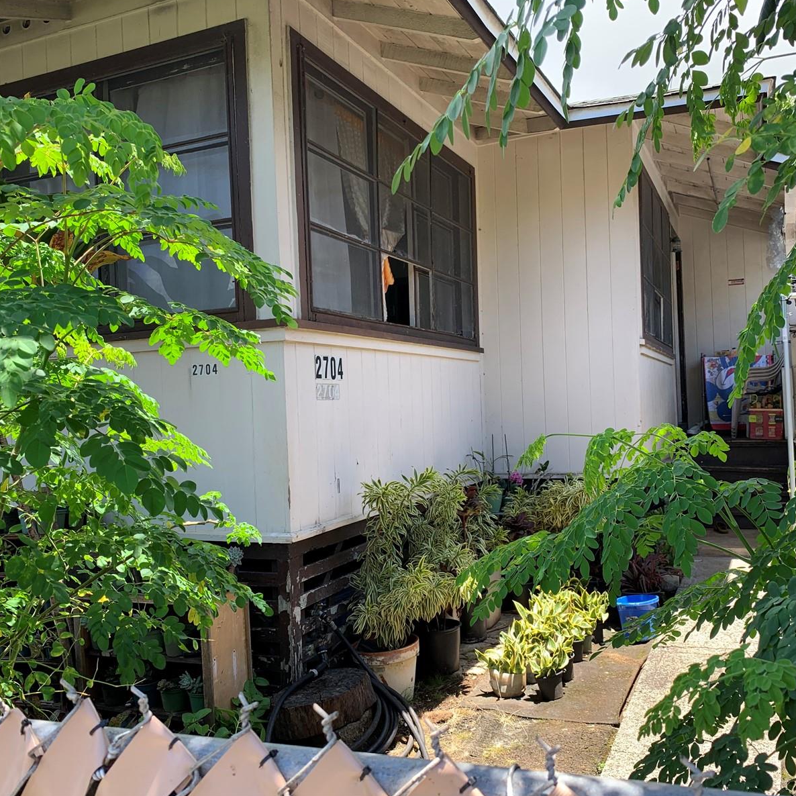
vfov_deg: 52.5
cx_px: 393
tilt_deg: +4.1
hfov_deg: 52.5
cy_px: 395
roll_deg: +2.1
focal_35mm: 31
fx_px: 806
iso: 25
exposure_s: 1/320
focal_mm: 4.25
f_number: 1.8
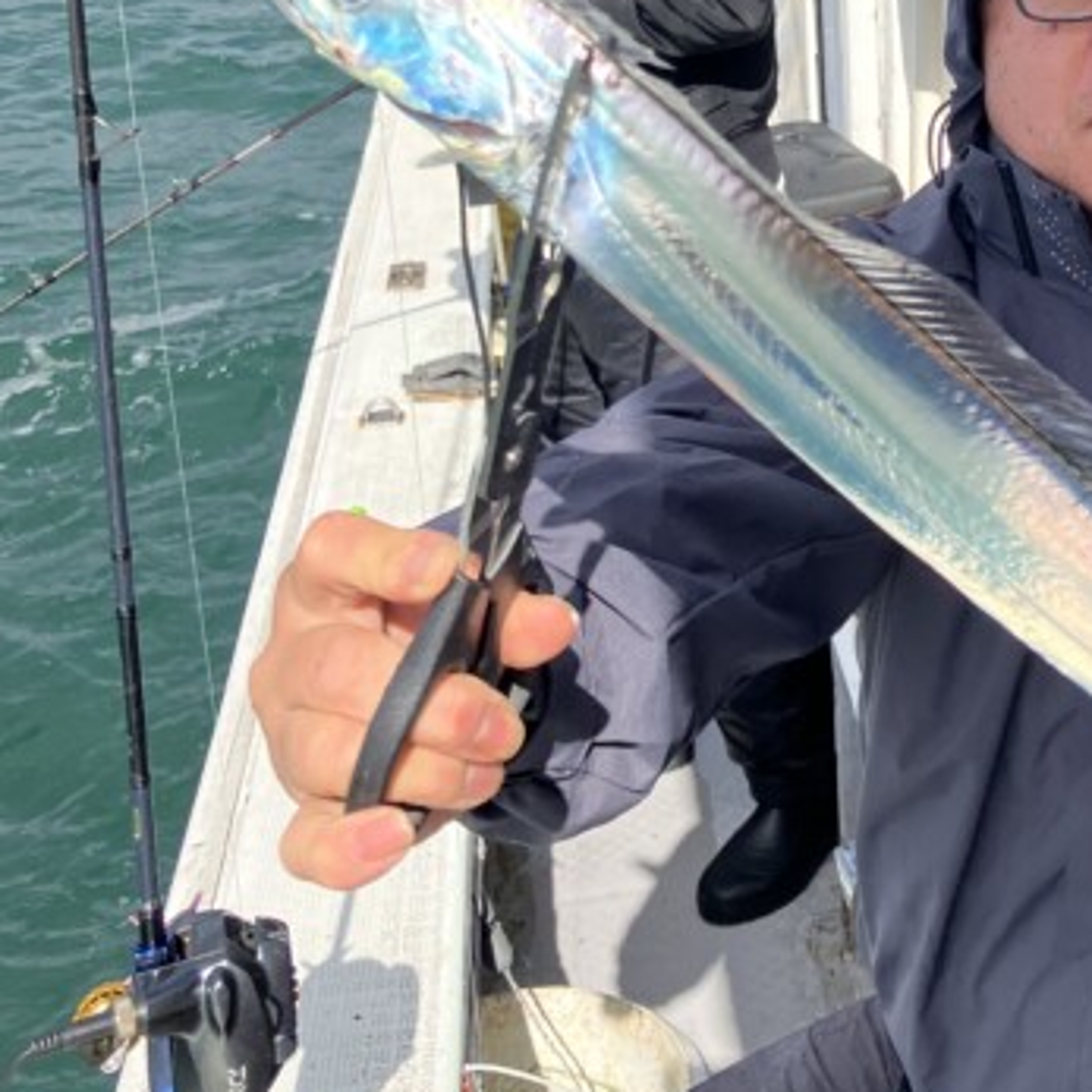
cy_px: 129
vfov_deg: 29.0
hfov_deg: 29.3
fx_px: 2034
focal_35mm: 57
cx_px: 894
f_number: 1.8
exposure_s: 1/1312
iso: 32
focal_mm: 3.99
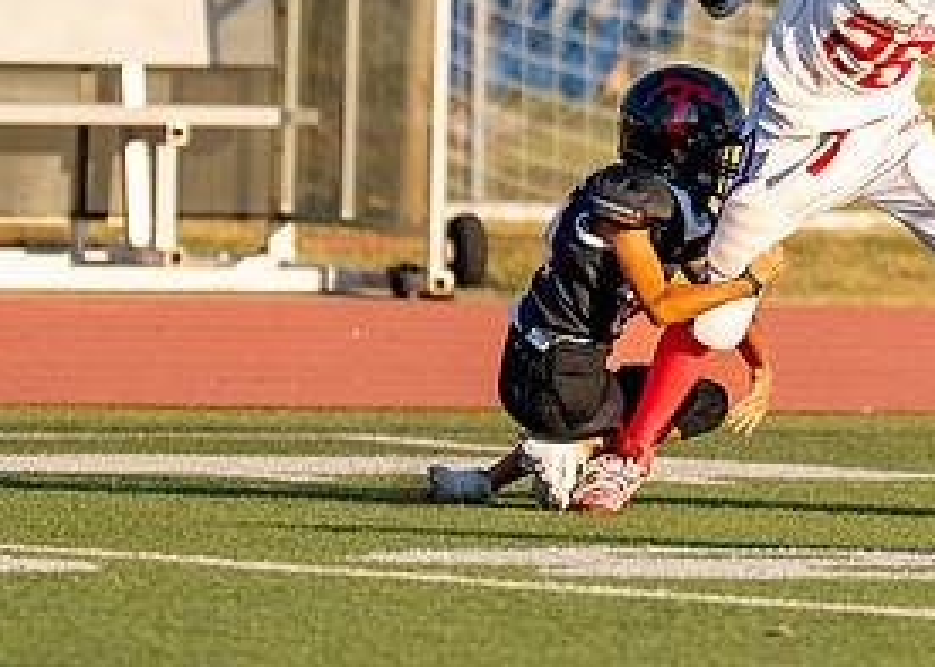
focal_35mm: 978
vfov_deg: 1.5
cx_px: 882
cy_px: 77
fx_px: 25964
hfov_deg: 2.1
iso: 100
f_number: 2.8
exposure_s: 1/1250
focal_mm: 200
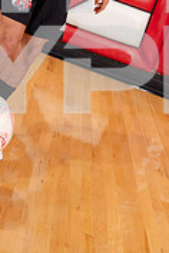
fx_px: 430
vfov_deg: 29.4
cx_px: 50
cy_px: -30
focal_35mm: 61
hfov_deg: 22.1
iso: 1000
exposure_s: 1/250
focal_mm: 24
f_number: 4
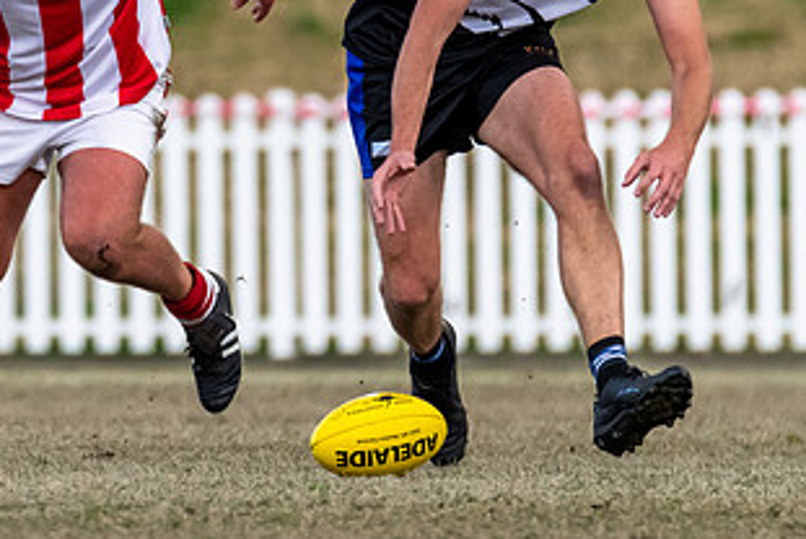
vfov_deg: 0.8
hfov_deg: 1.2
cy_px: 118
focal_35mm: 1679
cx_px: 68
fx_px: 37625
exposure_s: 1/1600
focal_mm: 600
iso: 2200
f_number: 6.3
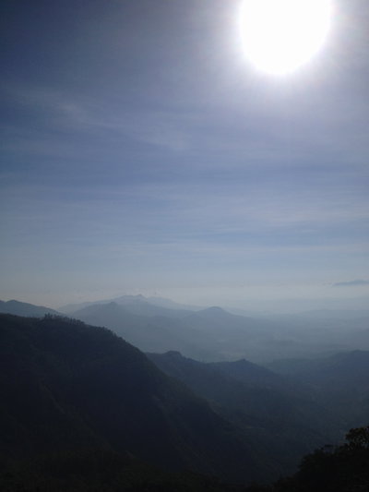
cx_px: 184
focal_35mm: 35
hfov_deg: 40.7
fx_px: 497
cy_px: 246
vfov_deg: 52.6
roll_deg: +2.2
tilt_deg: +4.6
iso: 50
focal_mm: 4.28
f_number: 2.4
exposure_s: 1/11111
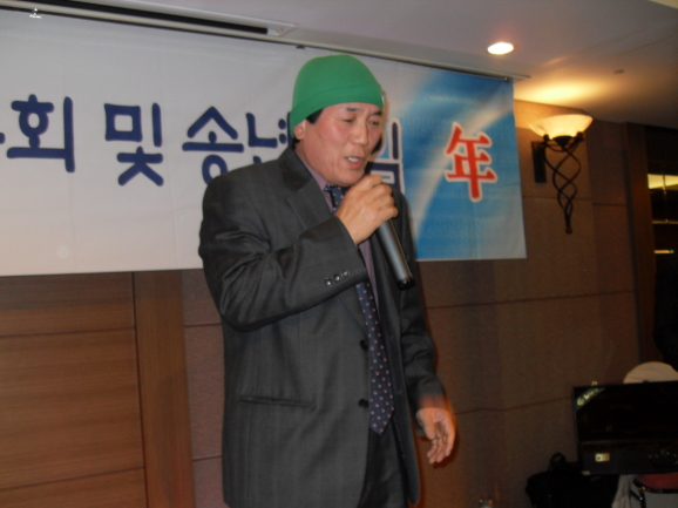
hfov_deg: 50.2
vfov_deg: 38.6
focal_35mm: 37
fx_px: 724
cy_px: 254
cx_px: 339
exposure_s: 1/45
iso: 100
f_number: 2.8
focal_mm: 6.3
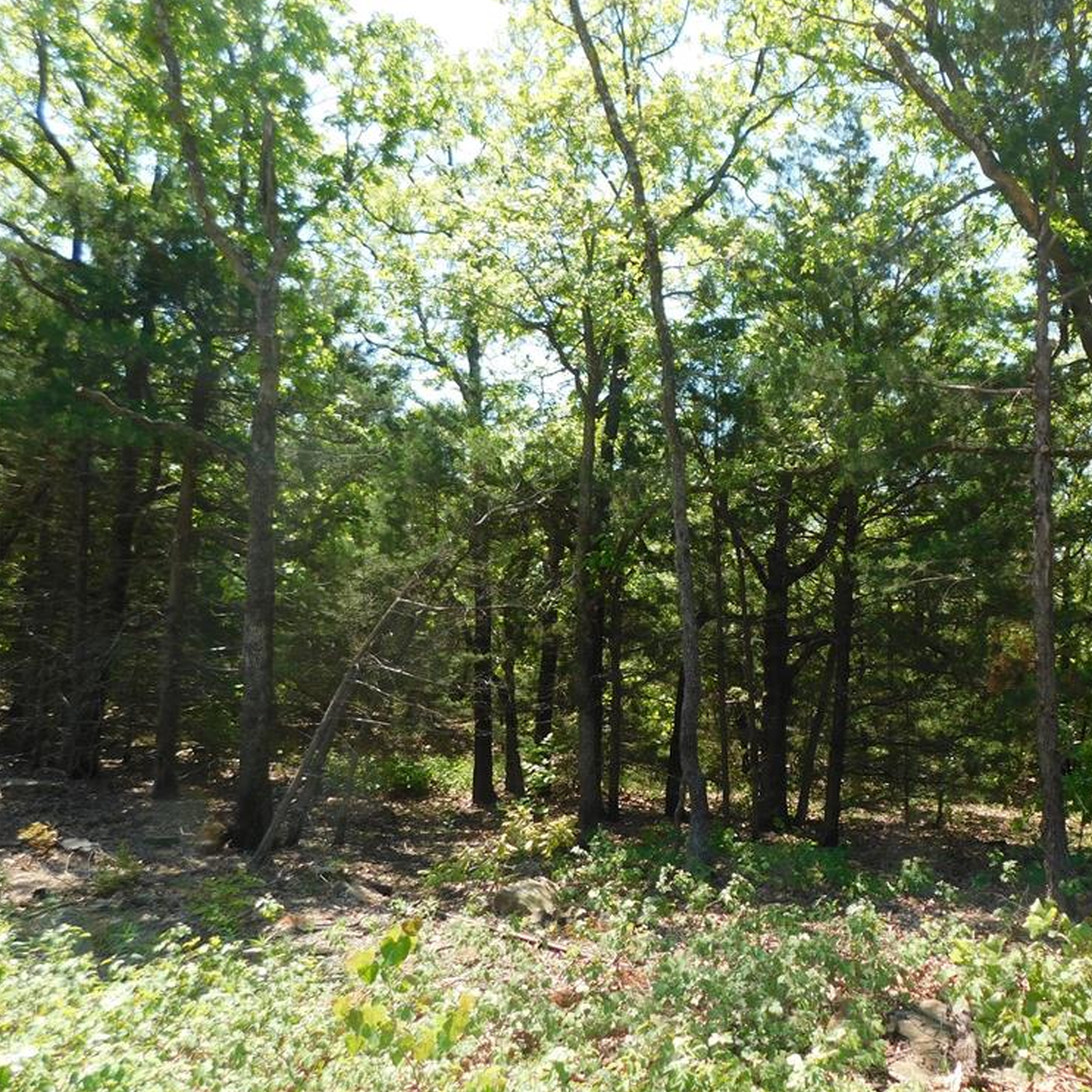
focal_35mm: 28
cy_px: 541
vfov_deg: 57.3
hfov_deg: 55.9
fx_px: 999
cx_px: 745
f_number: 3
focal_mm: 4
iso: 125
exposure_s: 1/500
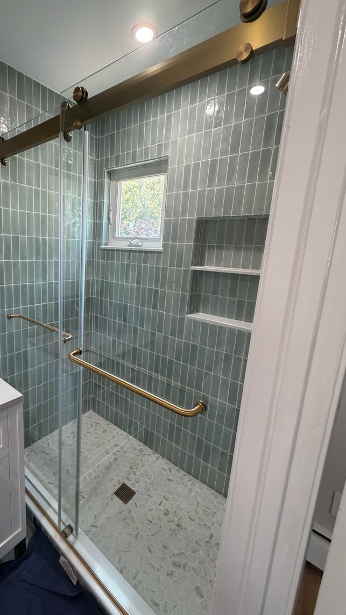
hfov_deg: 65.4
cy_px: 297
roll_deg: -1.4
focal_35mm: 16
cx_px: 117
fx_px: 261
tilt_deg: -11.6
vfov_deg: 99.3
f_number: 2.2
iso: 200
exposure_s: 1/60
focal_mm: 2.22
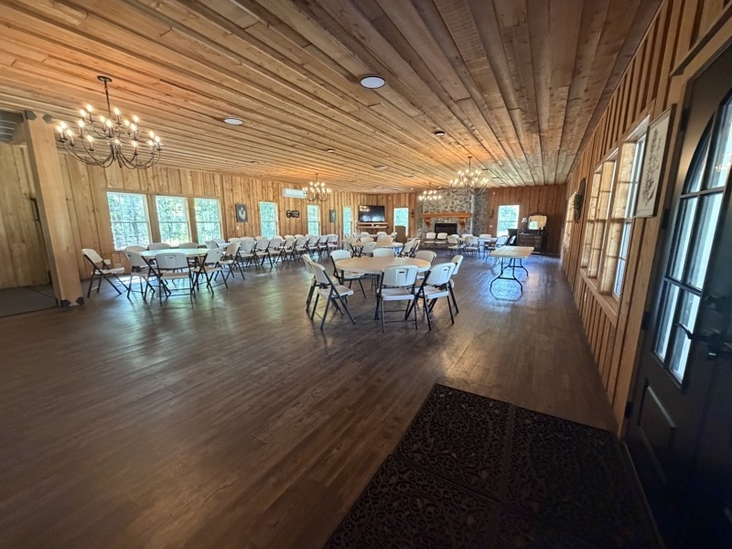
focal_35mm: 14
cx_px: 366
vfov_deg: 85.7
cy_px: 274
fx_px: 296
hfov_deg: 102.1
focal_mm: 2.22
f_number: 2.2
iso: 640
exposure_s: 1/60
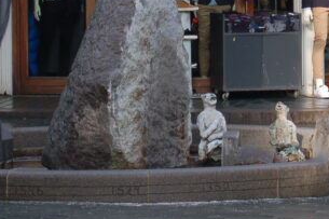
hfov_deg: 8.5
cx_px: 285
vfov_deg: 5.6
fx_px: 2210
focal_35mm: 242
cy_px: -40
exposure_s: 1/125
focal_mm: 48
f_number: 5.6
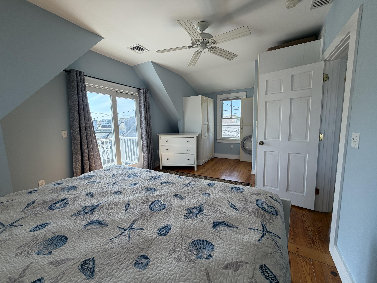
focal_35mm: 14
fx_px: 152
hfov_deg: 102.1
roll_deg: +2.6
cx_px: 188
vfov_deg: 85.7
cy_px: 142
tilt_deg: -6.9
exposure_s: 1/120
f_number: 2.2
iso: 50
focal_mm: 2.22
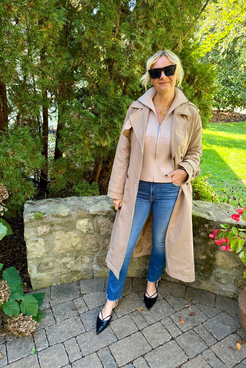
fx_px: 256
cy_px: 184
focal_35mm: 25
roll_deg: -0.6
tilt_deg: -21.1
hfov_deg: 51.2
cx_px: 130
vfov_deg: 71.5
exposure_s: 1/121
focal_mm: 6.76
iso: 160
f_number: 1.78
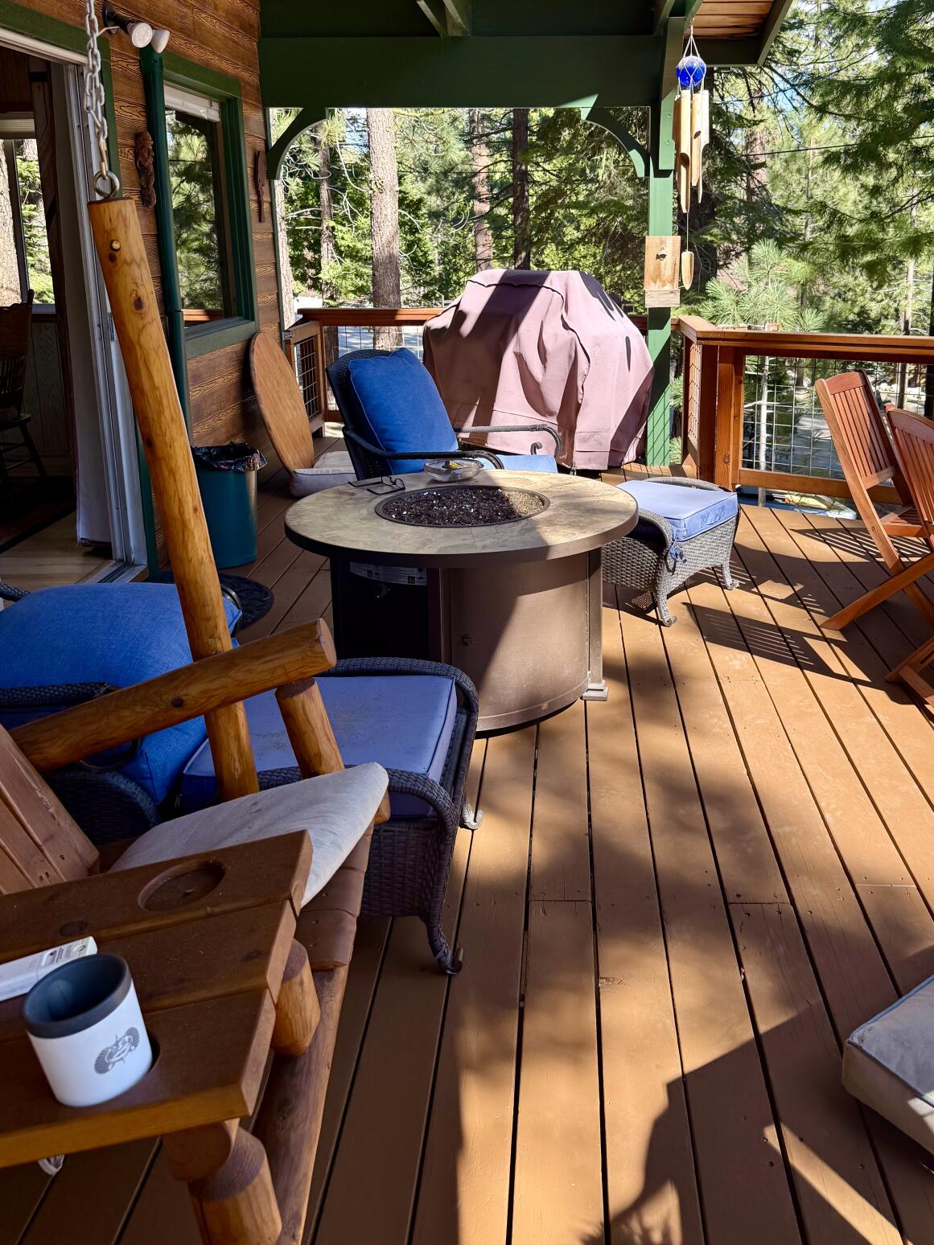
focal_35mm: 31
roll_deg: -0.4
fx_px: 1115
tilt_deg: -12.3
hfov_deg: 45.3
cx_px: 545
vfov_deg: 57.7
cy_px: 475
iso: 100
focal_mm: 6.76
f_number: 1.78
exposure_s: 1/722
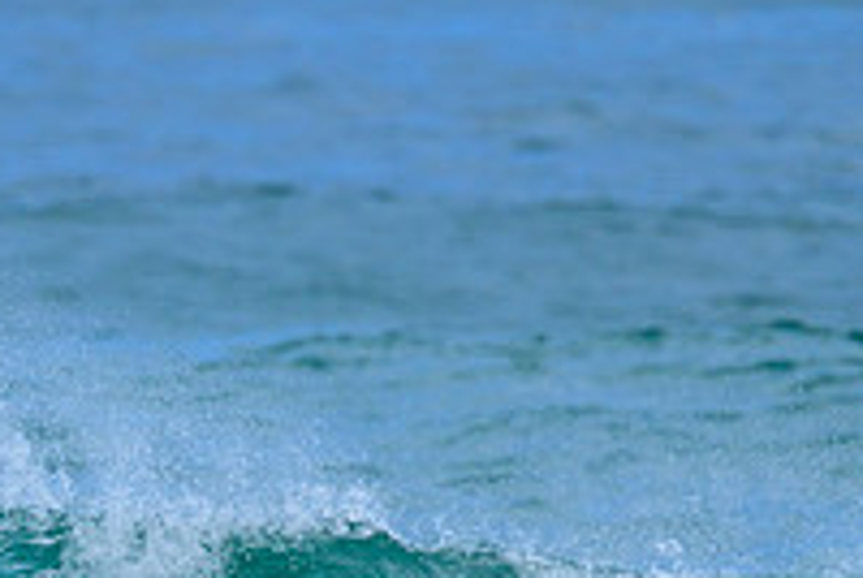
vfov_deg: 0.9
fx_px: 38916
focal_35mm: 1621
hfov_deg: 1.3
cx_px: 35
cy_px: 727
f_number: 8
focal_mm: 560
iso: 450
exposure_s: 1/2000
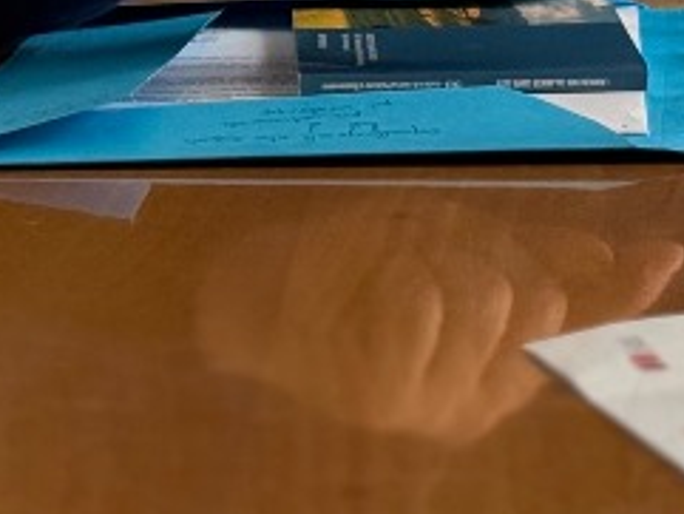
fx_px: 4725
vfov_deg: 6.0
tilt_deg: -0.7
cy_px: -571
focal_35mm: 239
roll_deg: +0.1
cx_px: 593
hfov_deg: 8.3
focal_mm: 6.76
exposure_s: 1/411
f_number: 1.78
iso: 100
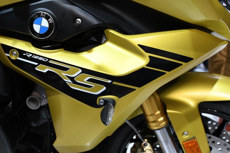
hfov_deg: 47.5
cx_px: 72
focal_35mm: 40
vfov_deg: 33.4
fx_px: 256
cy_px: 74
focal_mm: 18
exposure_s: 1/100
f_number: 2.8
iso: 110
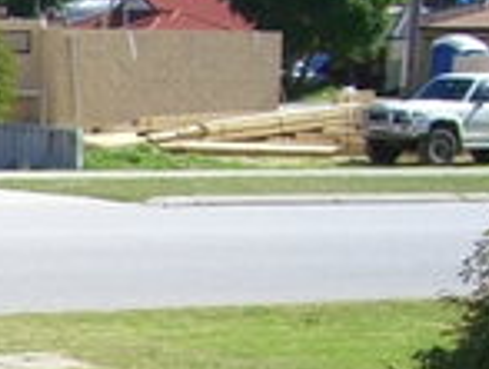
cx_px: -502
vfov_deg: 8.9
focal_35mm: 165
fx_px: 2337
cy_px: 509
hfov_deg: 10.9
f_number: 4.3
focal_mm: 6.2
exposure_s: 1/400
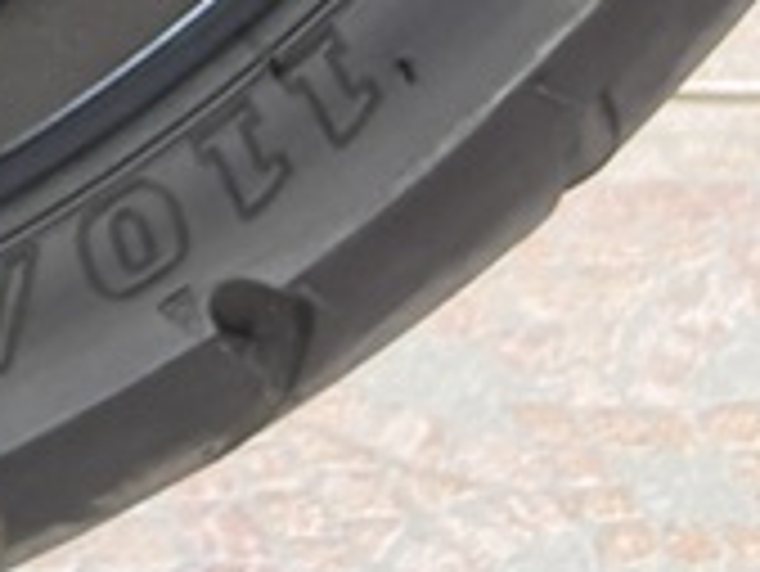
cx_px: -1430
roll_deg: +0.8
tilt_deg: -13.1
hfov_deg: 8.6
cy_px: -1270
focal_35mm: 197
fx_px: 4328
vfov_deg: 6.7
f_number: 1.6
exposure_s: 1/69
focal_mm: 5.96
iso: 125
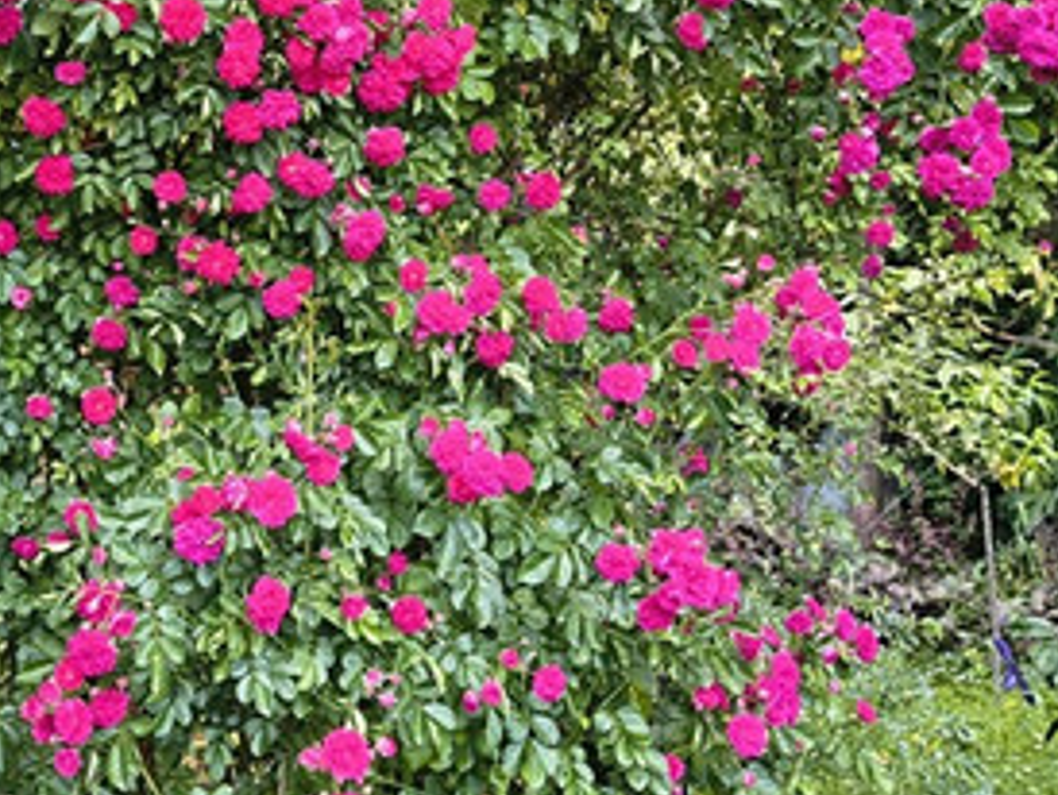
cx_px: 209
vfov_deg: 25.0
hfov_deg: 33.3
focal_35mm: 56
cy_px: 23
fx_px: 1713
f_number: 1.8
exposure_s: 1/116
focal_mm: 5.56
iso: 100
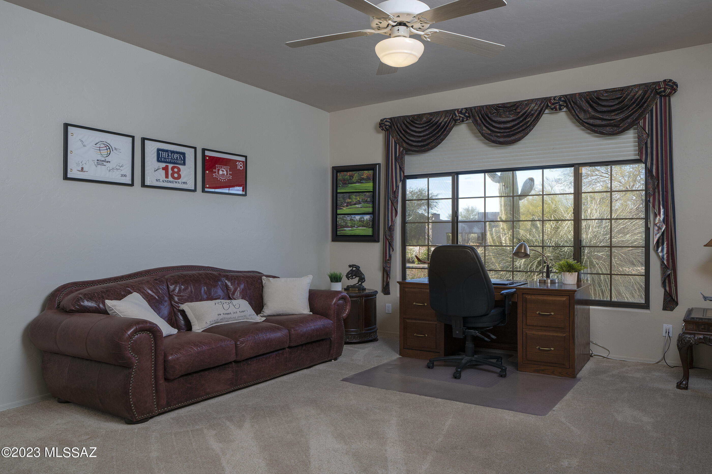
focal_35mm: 24
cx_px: 356
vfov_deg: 53.1
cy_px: 237
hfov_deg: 73.8
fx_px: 475
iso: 200
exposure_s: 1/100
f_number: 7.1
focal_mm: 24
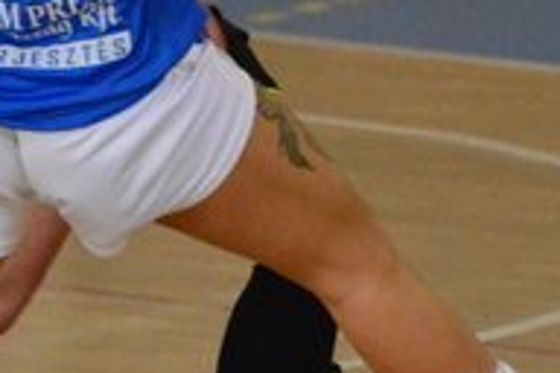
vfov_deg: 0.9
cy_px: 61
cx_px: 195
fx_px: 23238
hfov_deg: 1.4
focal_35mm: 1494
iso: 6400
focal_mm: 240
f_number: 5.6
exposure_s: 1/640
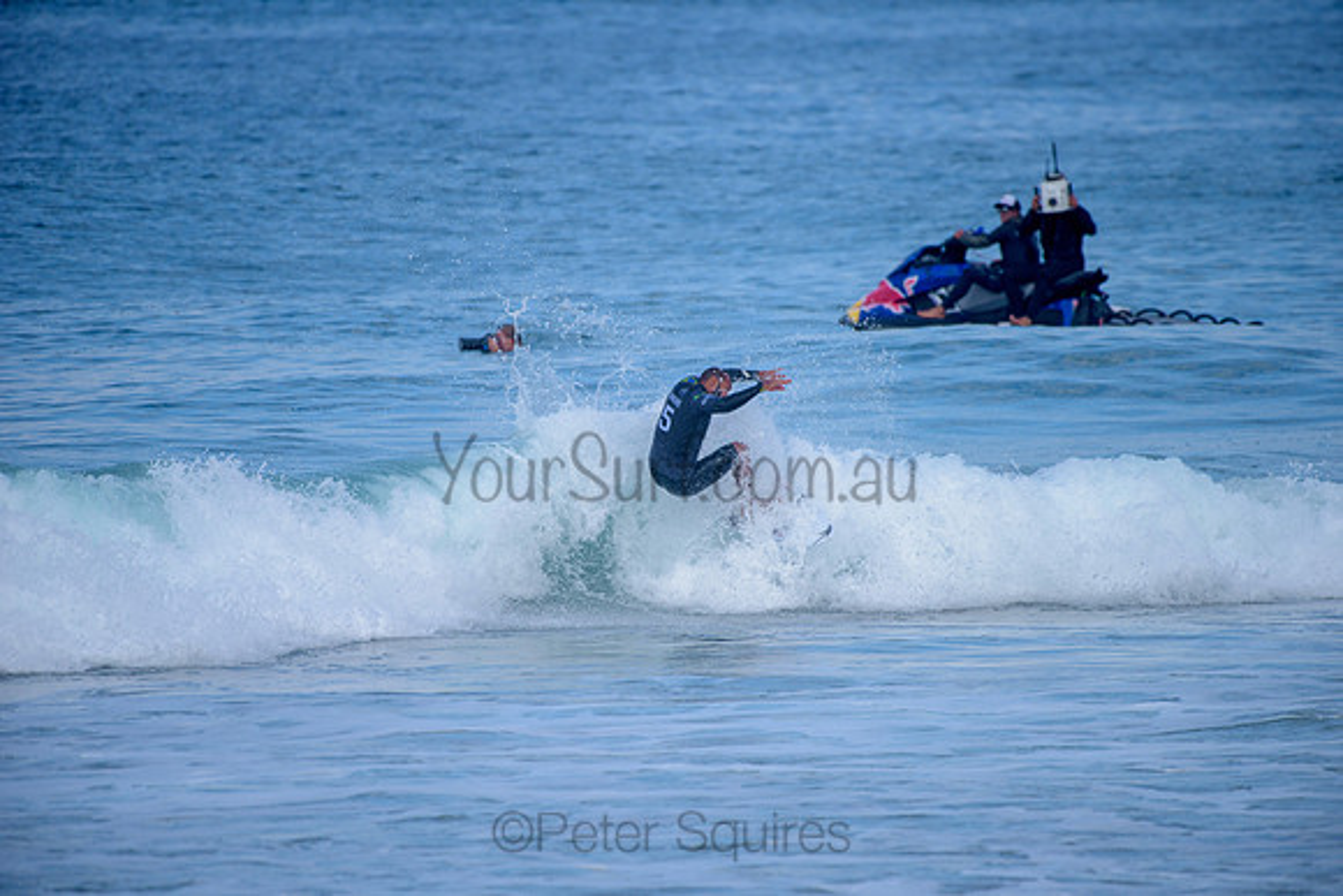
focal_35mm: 500
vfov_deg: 2.8
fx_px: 18660
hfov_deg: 4.1
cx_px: 672
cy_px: 448
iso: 200
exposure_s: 1/2000
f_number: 5.6
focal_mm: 500
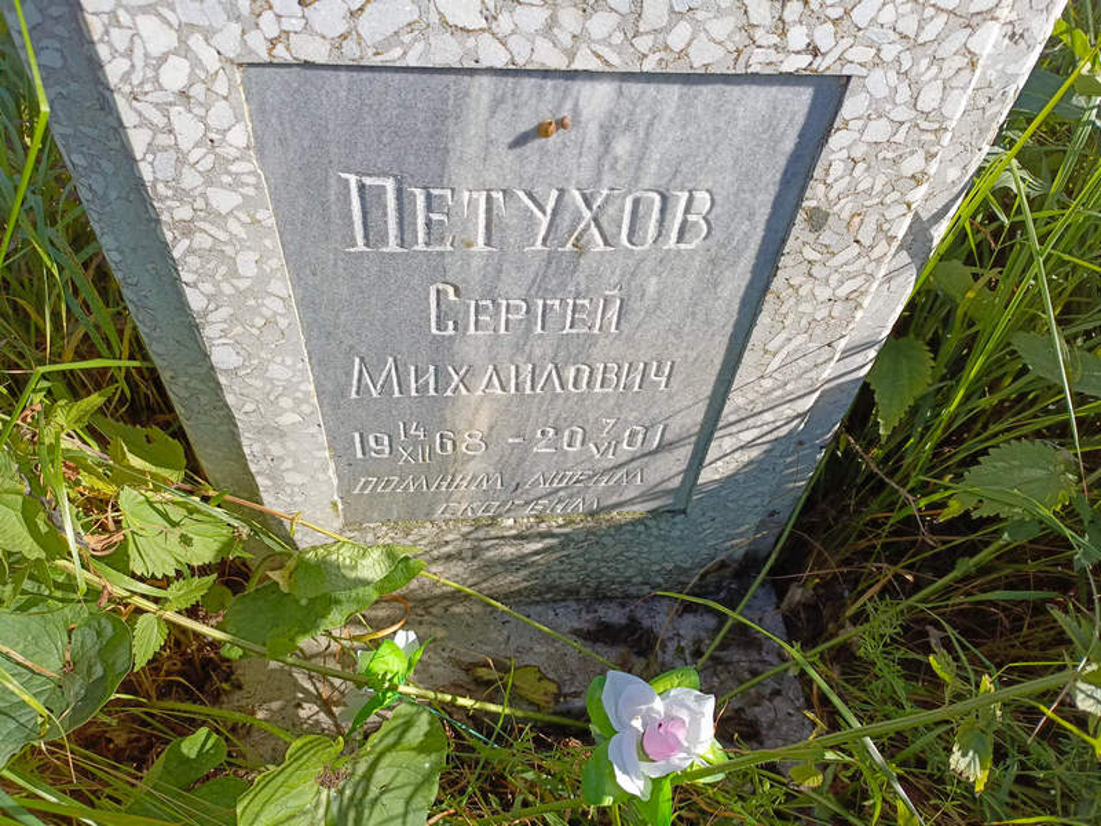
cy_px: 413
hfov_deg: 69.4
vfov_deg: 54.9
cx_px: 550
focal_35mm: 25
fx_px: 795
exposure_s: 1/703
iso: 112
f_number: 1.69
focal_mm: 4.76
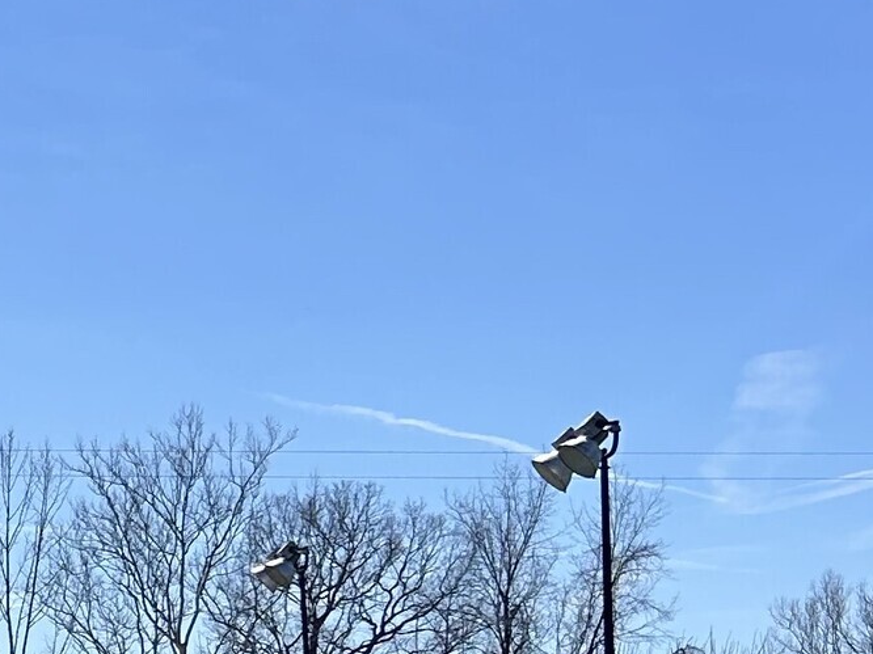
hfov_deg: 14.5
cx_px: -666
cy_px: 799
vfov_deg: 12.1
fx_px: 3025
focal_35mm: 120
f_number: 1.5
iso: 50
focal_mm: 5.7
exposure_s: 1/5882
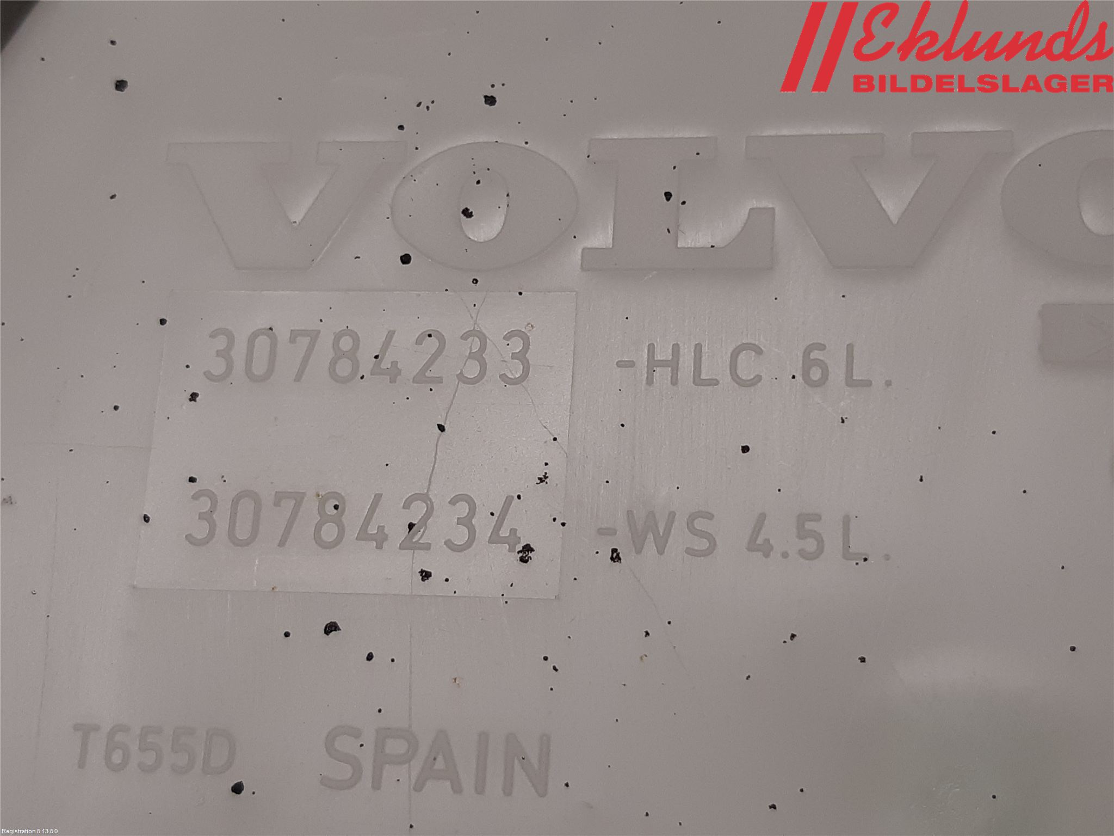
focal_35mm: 26
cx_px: 557
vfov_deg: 53.1
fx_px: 837
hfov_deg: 67.3
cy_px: 418
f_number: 1.7
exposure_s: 1/100
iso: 64
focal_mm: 3.93
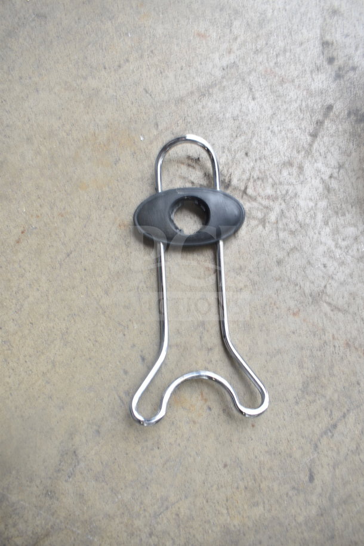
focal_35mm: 27
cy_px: 273
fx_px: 409
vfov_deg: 67.4
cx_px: 182
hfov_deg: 47.9
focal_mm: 18
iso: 200
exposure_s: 1/80
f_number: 4.5
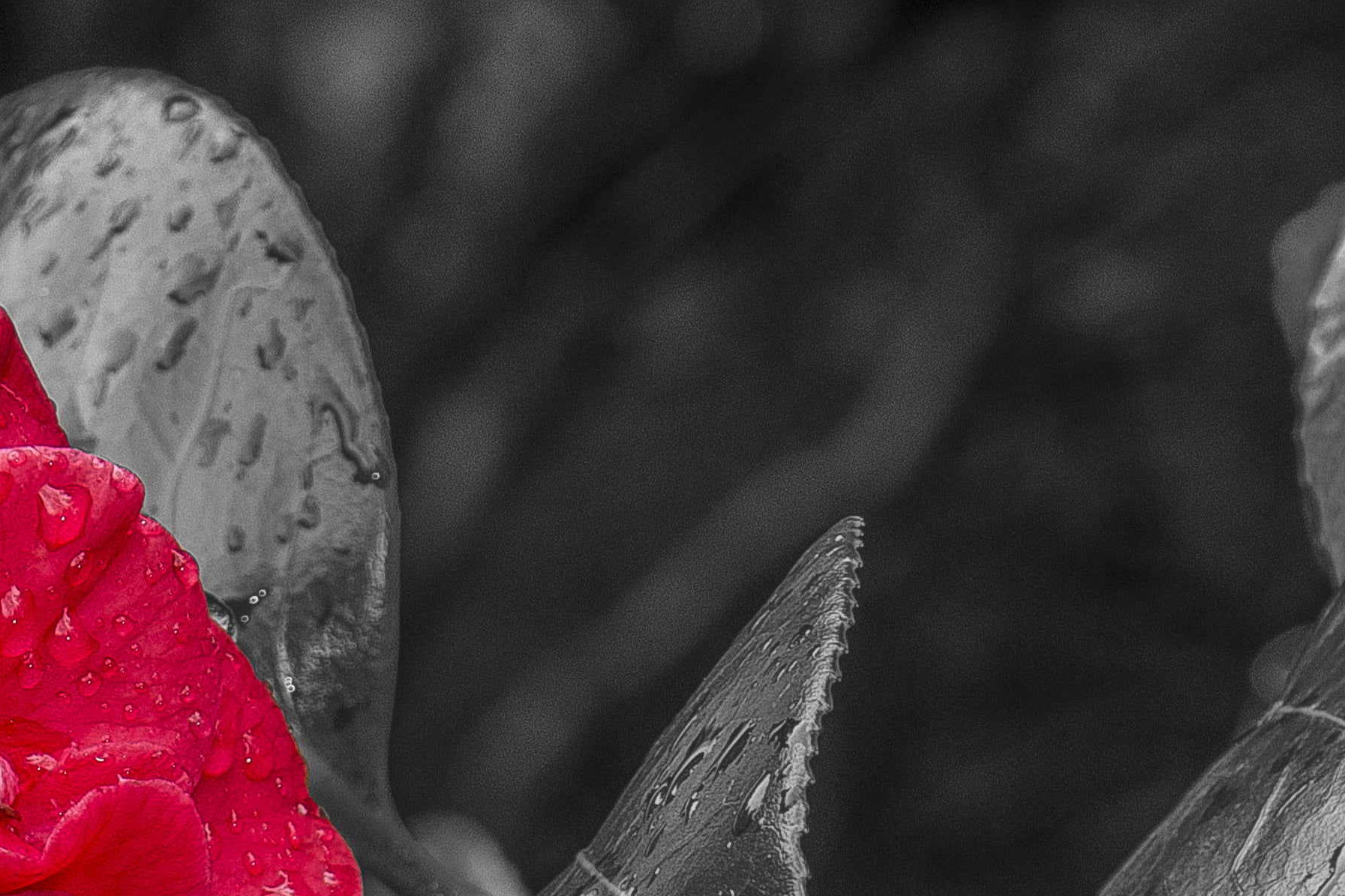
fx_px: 9003
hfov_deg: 8.5
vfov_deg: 5.7
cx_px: -179
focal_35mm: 241
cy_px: 1153
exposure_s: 1/60
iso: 100
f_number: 8
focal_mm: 48
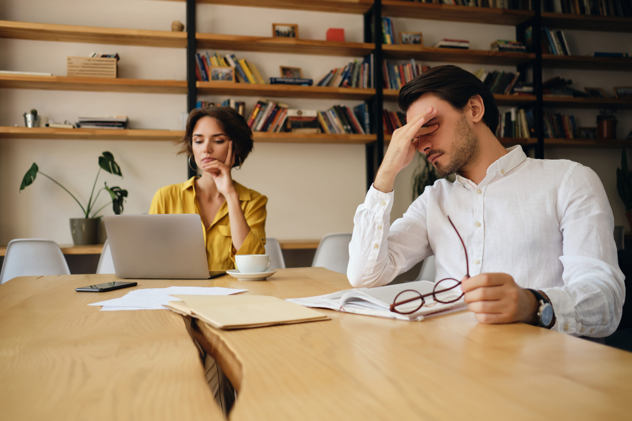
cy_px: 210
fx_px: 614
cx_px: 316
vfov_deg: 37.9
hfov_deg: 54.4
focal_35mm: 35
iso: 500
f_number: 2
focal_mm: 23
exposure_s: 1/250
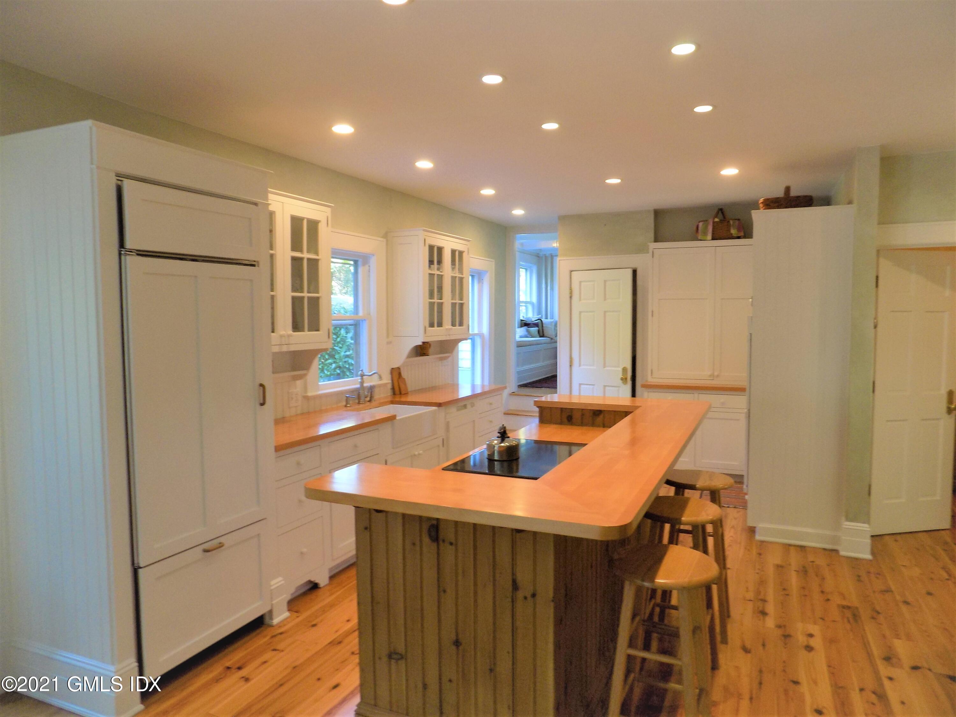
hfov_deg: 73.9
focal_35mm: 23
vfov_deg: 58.9
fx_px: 635
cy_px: 358
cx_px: 478
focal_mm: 4
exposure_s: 1/30
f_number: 3.1
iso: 125
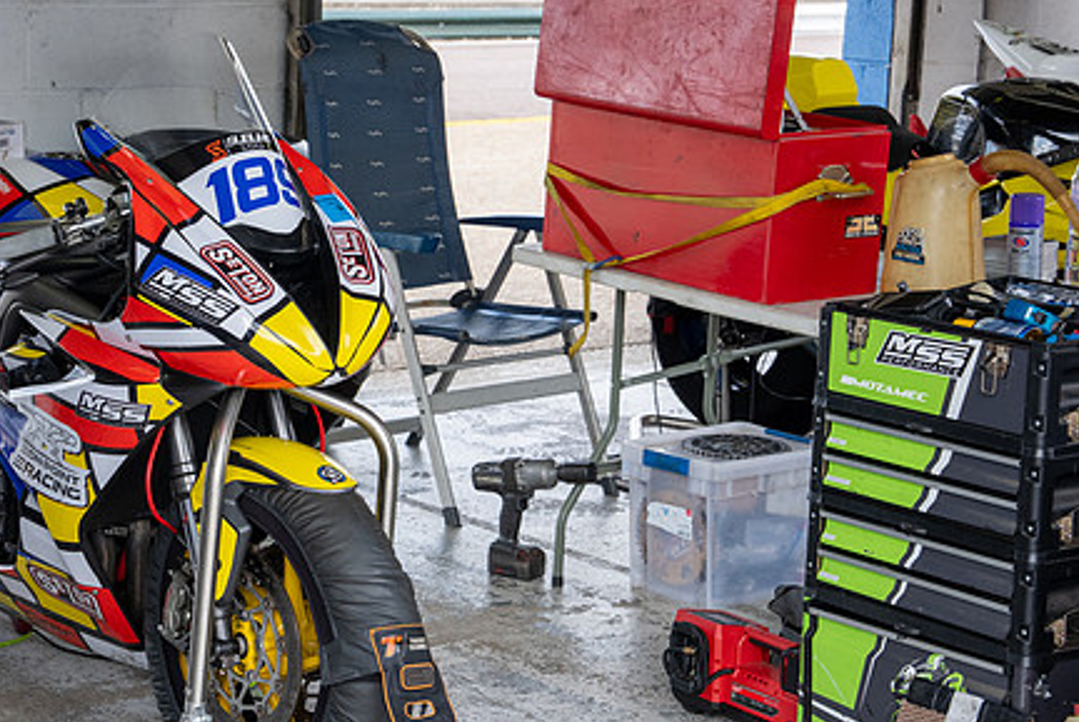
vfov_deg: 14.9
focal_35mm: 92
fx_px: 2760
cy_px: 349
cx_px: 305
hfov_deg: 22.0
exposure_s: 1/250
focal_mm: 64
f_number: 8
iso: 640
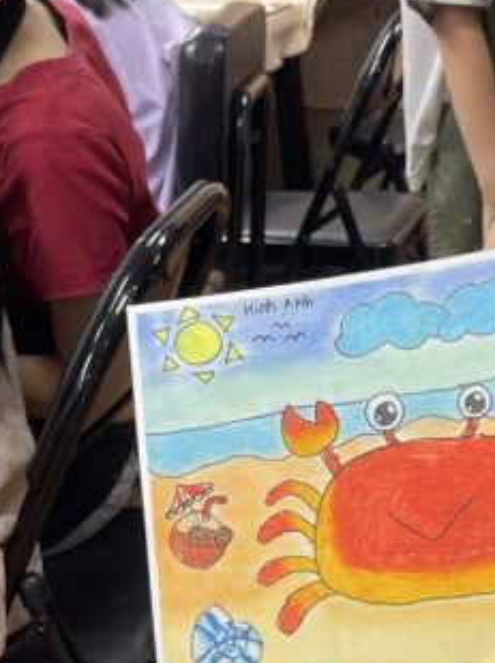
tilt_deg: -30.3
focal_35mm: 81
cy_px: 702
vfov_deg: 22.9
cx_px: 709
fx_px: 1548
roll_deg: -0.3
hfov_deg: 16.7
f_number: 1.6
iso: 50
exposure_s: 1/100
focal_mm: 5.1
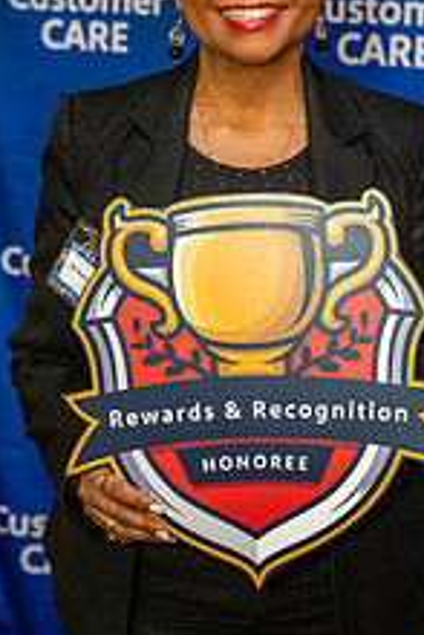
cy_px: 208
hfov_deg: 14.0
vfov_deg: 20.7
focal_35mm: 98
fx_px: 1728
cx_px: 237
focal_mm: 48
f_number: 4
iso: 1250
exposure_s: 1/160
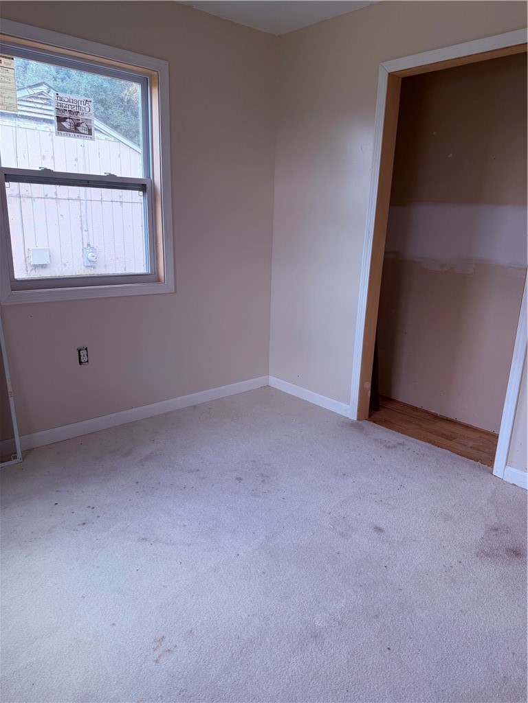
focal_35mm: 24
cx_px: 264
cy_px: 352
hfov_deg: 56.8
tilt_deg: -15.1
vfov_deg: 71.6
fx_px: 488
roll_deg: -2.4
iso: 64
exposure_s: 1/121
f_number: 1.78
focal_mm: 6.76
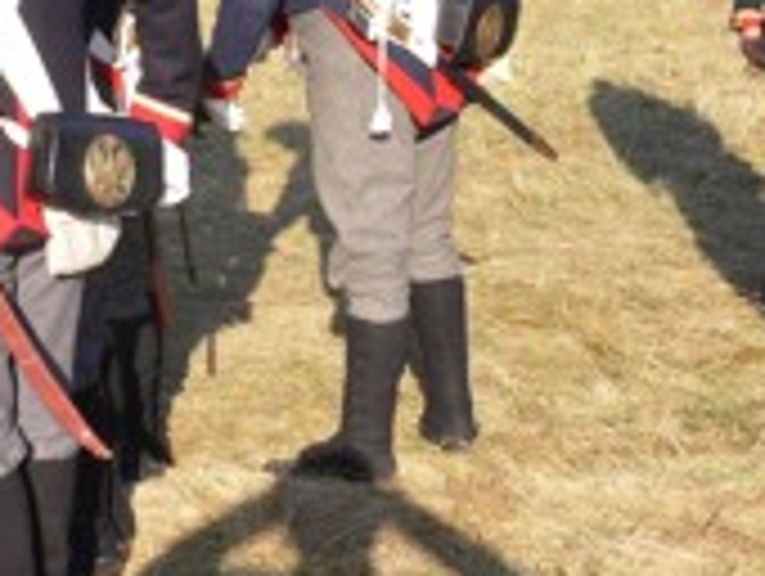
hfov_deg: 26.2
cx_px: 482
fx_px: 1638
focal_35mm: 74
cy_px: 144
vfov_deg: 19.8
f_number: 5.6
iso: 80
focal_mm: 5.8
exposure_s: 1/125
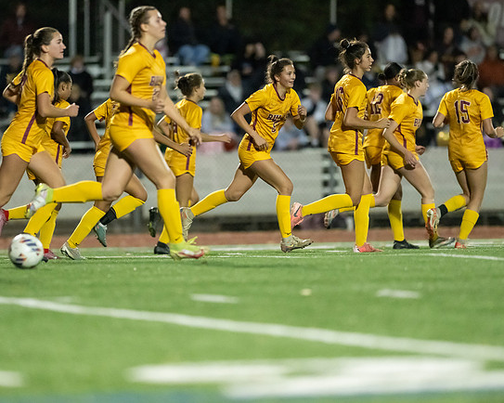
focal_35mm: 340
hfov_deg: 5.7
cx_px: 239
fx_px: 5070
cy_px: 201
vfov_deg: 4.6
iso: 16000
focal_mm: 300
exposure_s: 1/1000
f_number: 2.8
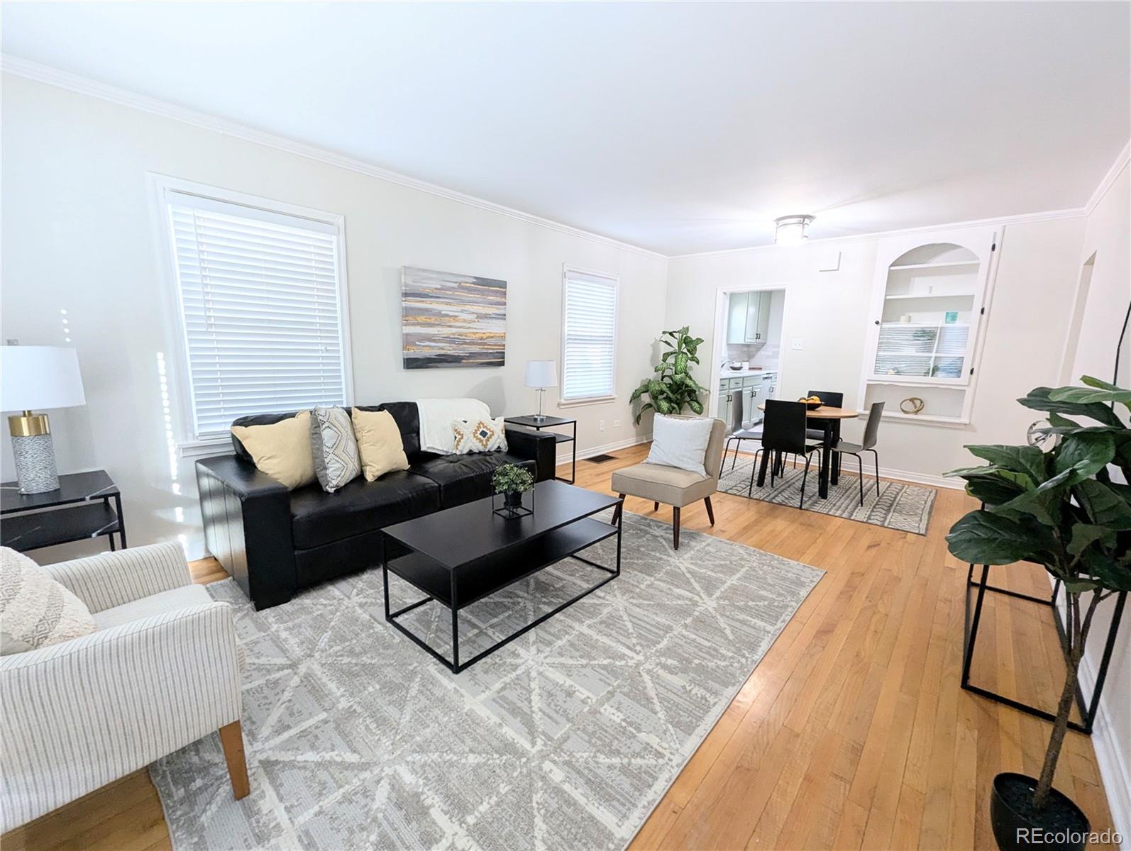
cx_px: 566
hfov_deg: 106.1
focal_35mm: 13
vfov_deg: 90.1
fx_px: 425
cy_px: 426
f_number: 2.2
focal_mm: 1.95
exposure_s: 1/60
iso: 101
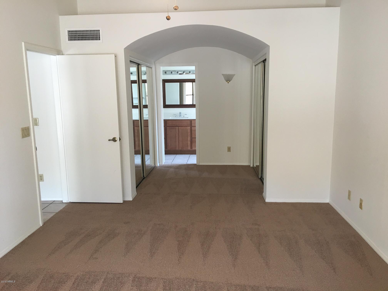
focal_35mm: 29
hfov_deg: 61.7
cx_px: 194
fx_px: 325
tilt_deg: -8.7
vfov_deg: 48.2
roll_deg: +0.7
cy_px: 146
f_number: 2.2
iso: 32
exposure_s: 1/15
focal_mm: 4.15
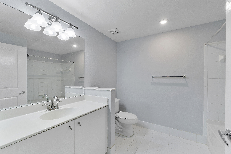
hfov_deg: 100.4
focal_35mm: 15
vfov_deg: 77.3
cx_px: 116
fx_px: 96
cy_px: 77
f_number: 11
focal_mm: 10
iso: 160
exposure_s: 1/8
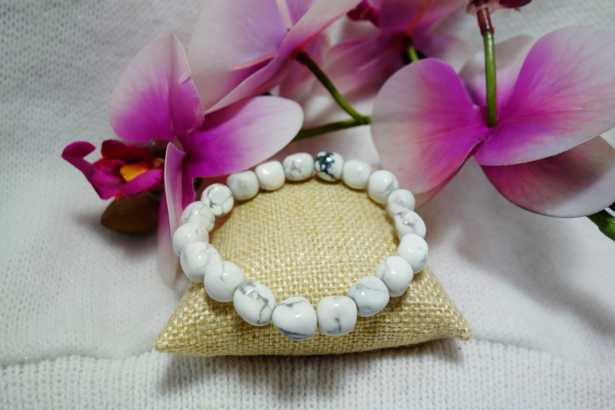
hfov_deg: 65.5
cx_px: 308
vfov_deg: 46.4
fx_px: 478
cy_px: 205
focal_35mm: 28
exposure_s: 1/60
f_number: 3.2
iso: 125
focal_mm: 10.4
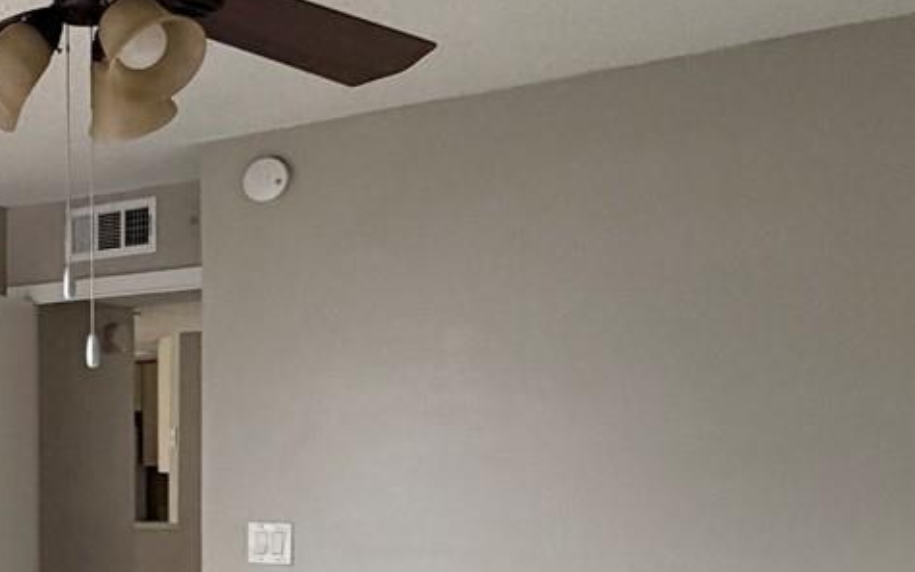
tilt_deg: -2.3
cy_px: 503
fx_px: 1247
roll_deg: +0.2
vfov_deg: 25.1
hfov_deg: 30.9
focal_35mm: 50
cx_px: -291
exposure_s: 1/60
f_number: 2.2
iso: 200
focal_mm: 2.22
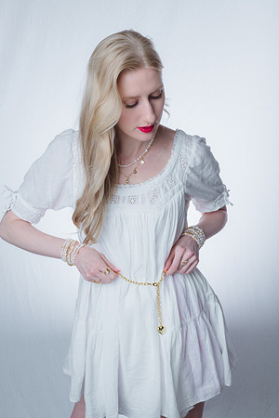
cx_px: 140
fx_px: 581
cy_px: 209
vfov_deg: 39.6
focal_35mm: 50
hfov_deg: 27.0
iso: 400
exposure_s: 1/250
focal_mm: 50
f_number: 16
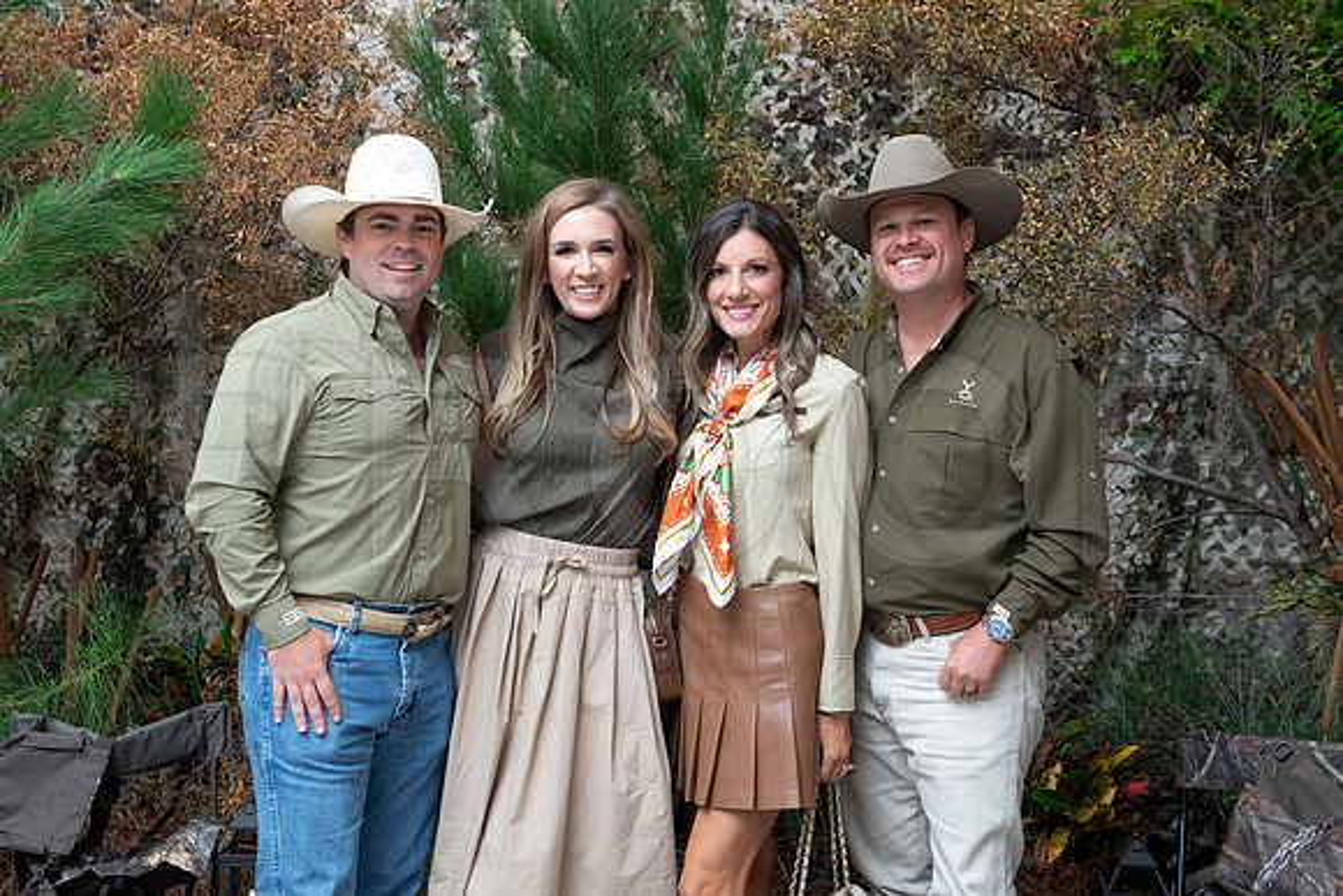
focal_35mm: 53
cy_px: 448
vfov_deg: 25.7
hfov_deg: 37.7
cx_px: 672
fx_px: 1967
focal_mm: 52
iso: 1600
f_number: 6.3
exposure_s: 1/160
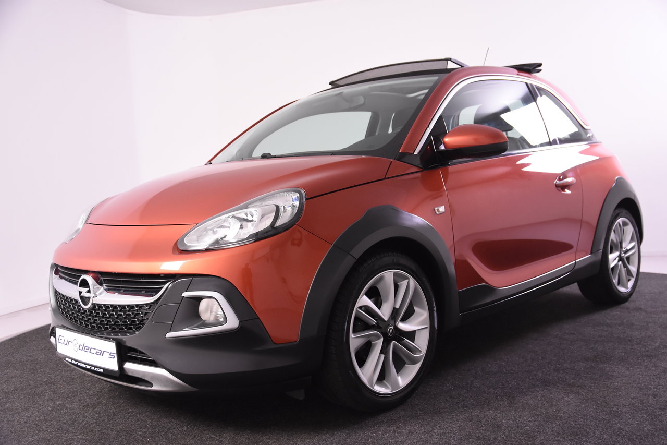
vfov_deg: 36.9
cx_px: 334
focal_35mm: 36
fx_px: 667
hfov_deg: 53.1
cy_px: 222
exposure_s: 1/60
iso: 1600
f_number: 4
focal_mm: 24
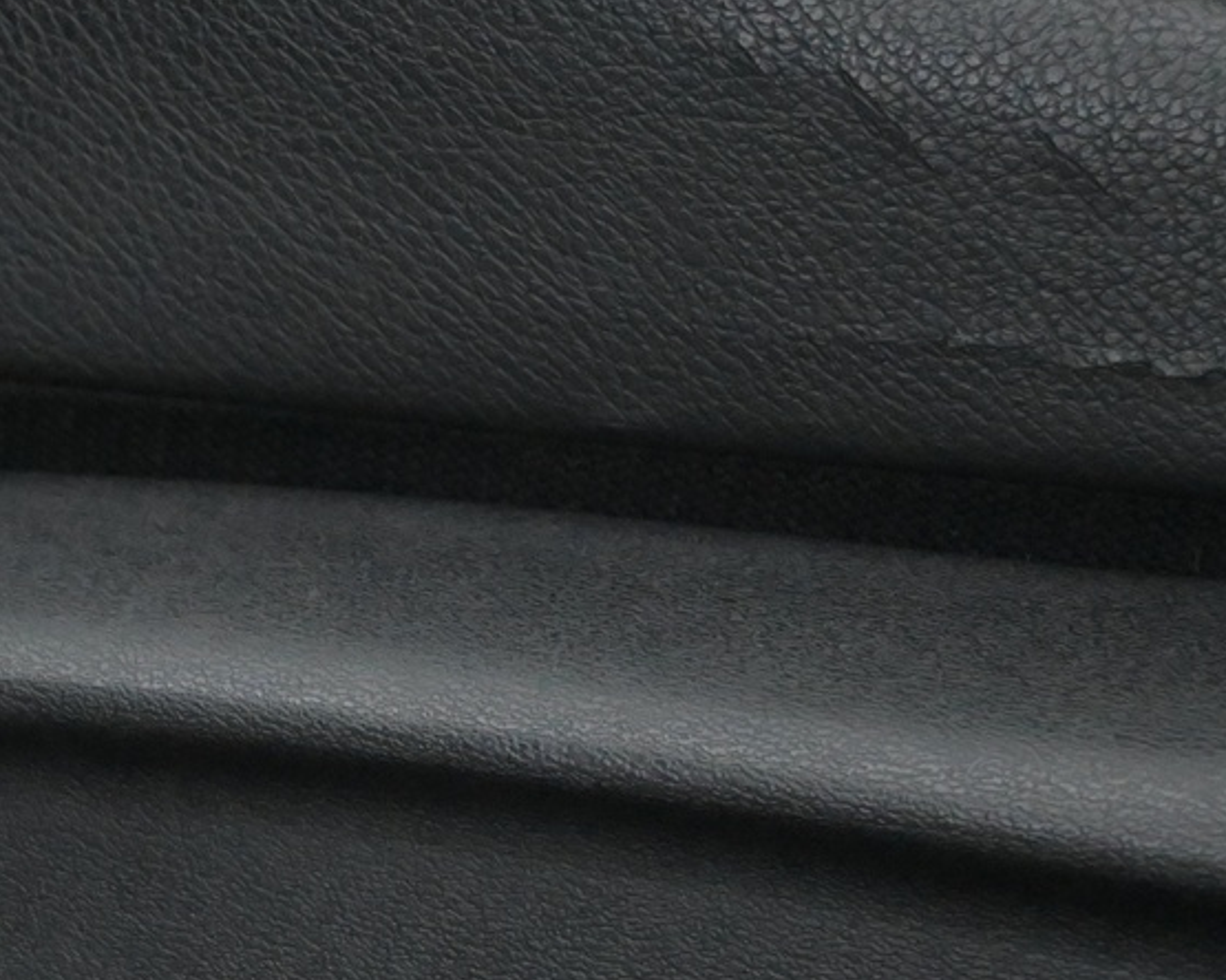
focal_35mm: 160
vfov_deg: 9.5
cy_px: 1179
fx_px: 5819
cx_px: 20
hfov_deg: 11.9
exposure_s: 1/60
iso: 7200
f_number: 5.6
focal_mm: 39
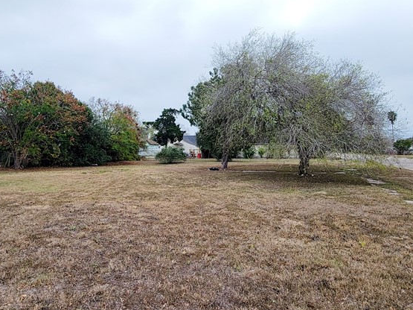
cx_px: 183
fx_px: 286
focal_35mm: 24
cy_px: 124
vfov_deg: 56.4
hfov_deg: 71.4
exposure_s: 1/2000
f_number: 2.2
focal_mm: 2.2
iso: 50
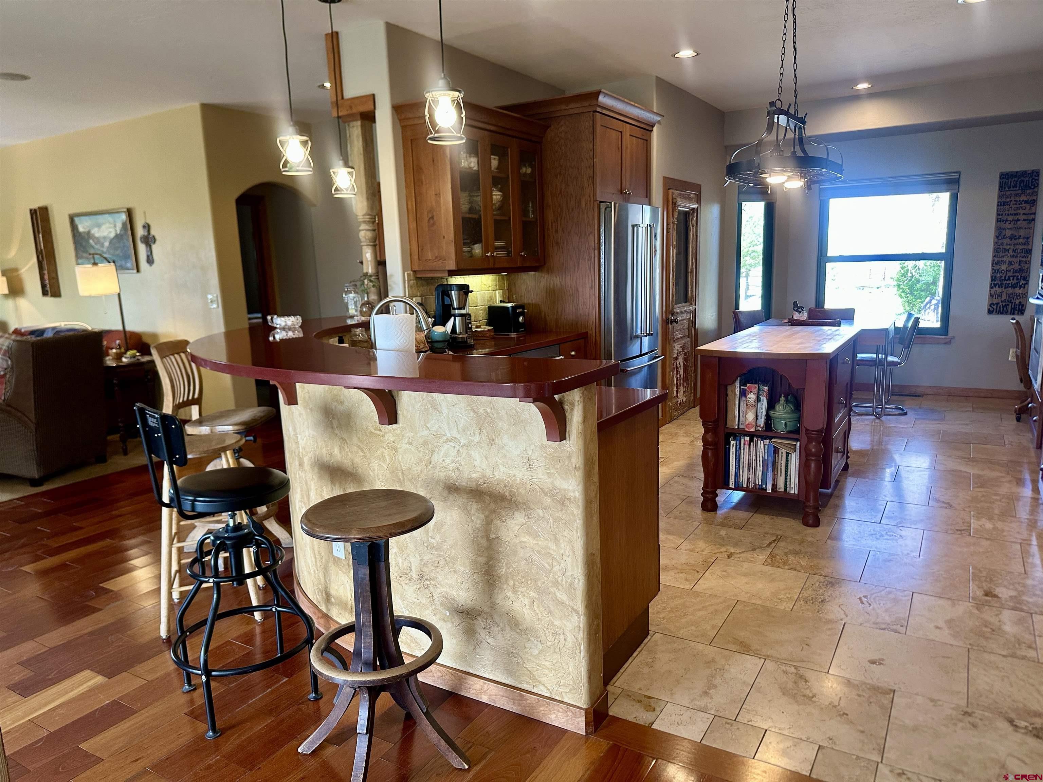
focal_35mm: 24
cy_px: 391
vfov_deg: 56.8
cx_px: 522
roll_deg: +2.0
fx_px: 723
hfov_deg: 71.6
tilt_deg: -10.2
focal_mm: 6.86
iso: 200
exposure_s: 1/120
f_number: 1.78
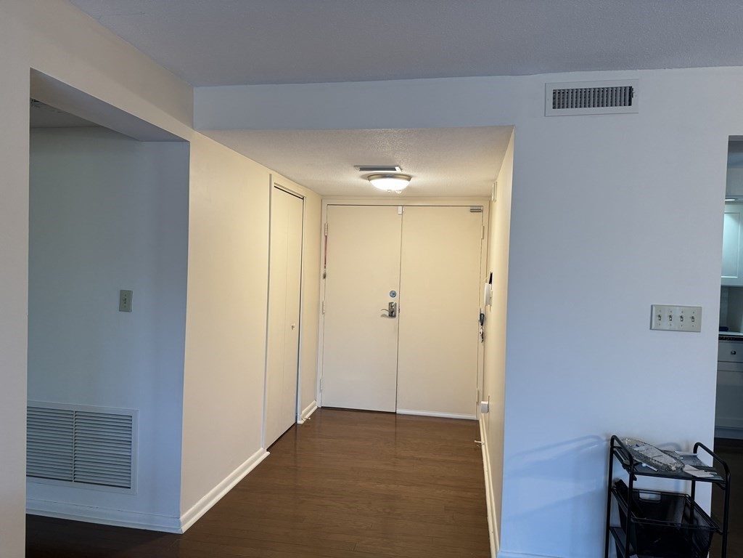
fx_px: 515
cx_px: 372
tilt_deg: -1.4
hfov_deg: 71.6
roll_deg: -2.0
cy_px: 279
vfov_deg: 56.8
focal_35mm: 24
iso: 200
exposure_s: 1/120
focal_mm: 6.86
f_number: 1.78
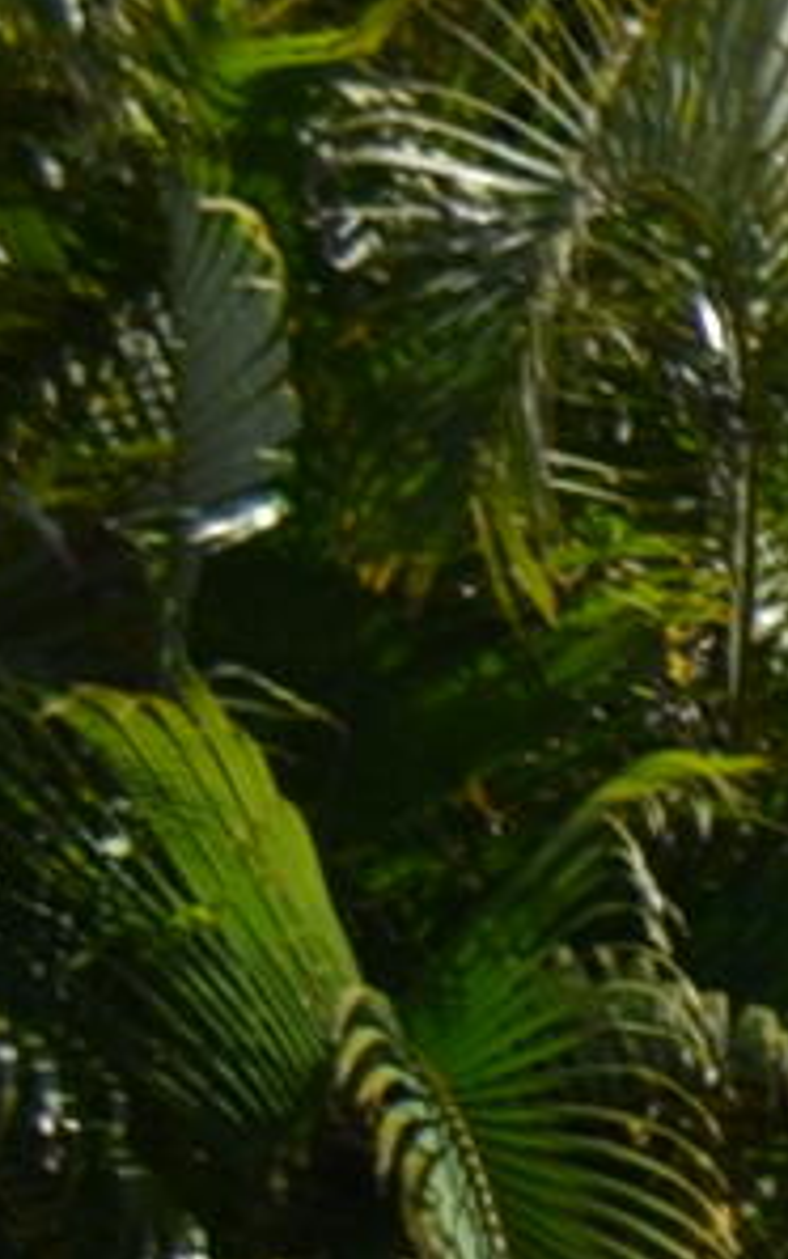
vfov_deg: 7.4
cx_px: 4830
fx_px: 8955
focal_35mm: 261
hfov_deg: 4.0
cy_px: 3209
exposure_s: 1/200
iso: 100
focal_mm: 22
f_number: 7.1
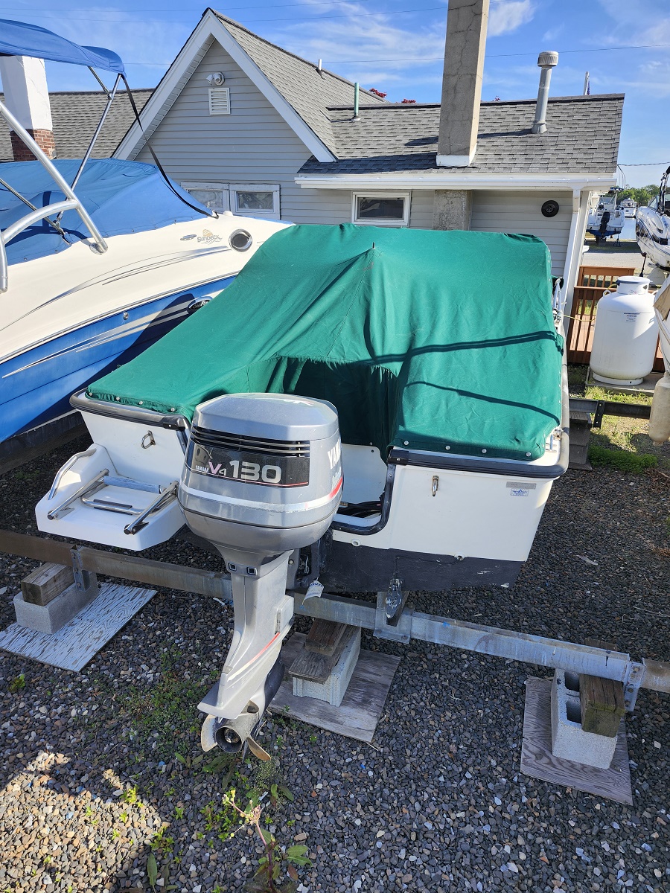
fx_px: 594
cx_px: 335
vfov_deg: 73.9
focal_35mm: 23
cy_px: 446
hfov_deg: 58.9
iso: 25
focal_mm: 5.54
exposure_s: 1/861
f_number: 1.8
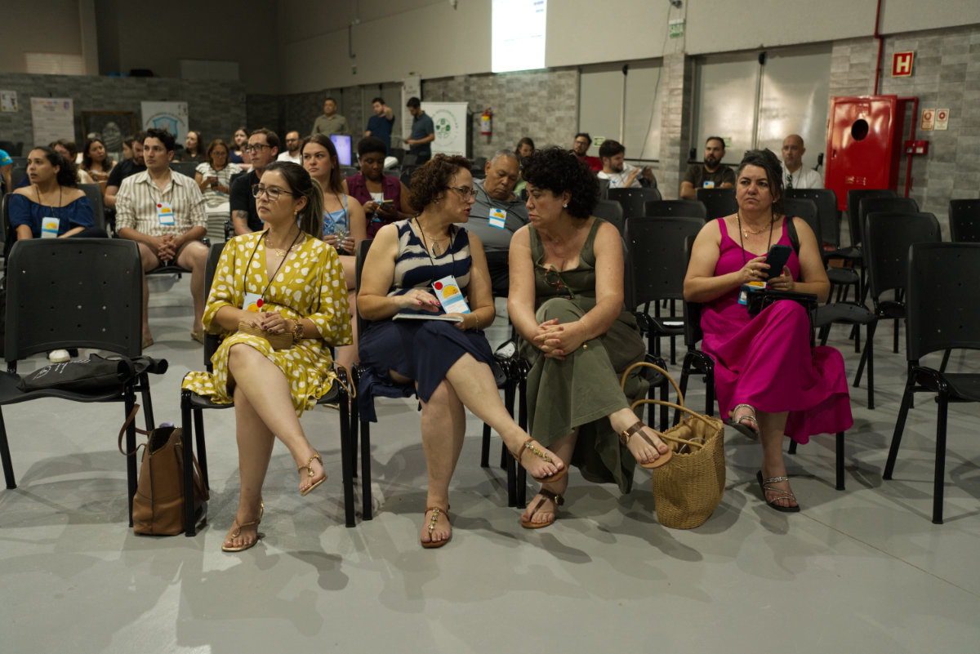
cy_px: 327
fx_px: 953
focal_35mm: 35
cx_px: 490
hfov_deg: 54.4
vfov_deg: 37.9
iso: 2000
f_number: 2.8
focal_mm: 35
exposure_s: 1/80
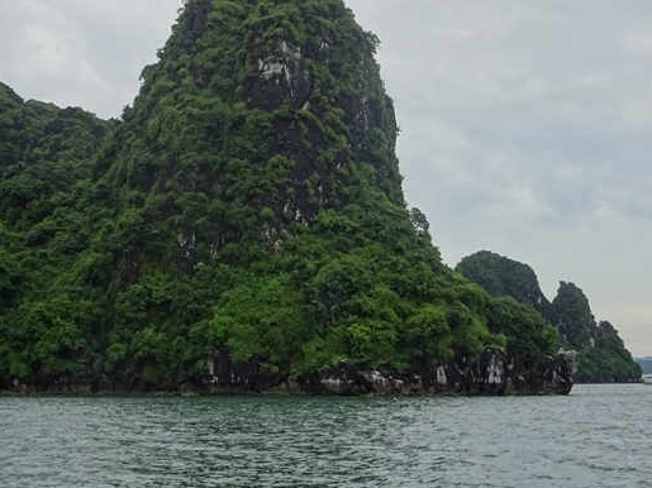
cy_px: 199
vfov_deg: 21.6
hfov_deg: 28.5
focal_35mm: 68
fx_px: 1280
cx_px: 256
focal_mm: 8.51
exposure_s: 1/200
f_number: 4.5
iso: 80
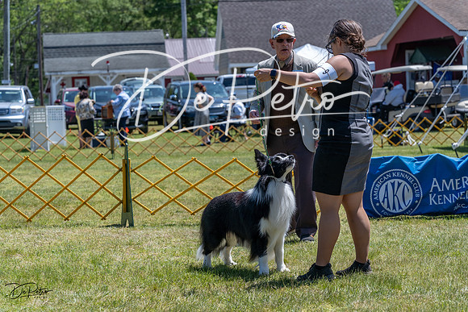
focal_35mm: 106
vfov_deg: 12.9
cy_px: 156
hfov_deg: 19.3
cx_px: 234
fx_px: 1378
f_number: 7.1
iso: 800
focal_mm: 106
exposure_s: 1/1600
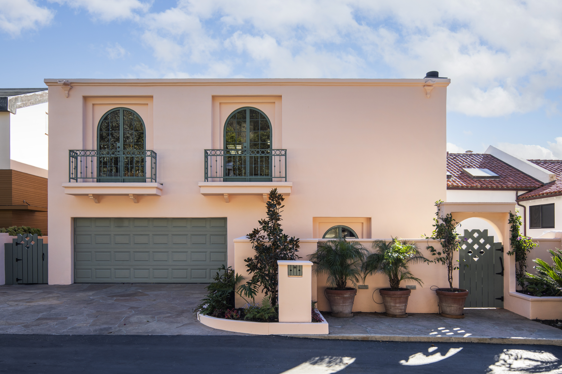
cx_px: 283
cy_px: 195
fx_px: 281
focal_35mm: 18
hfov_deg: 90.0
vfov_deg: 67.4
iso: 250
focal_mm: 17
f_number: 4
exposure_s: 1/400
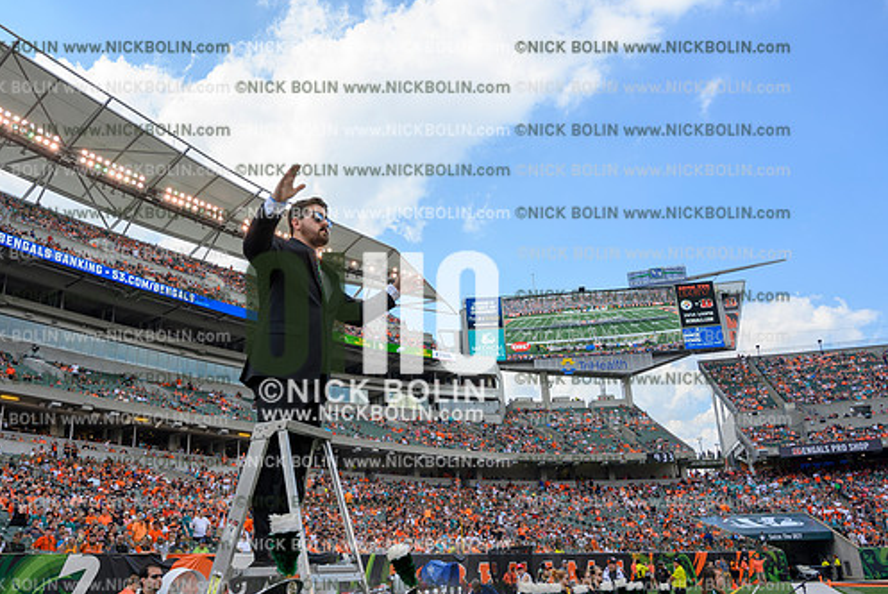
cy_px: 337
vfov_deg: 46.3
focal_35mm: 28
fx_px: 691
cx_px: 372
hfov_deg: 65.0
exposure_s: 1/125
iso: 80
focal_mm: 24
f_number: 7.1
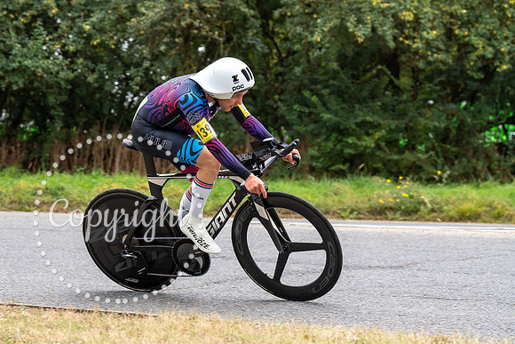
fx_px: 1398
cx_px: 184
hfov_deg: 20.8
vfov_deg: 14.0
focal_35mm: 98
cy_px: 151
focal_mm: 76
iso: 640
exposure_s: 1/1000
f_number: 4
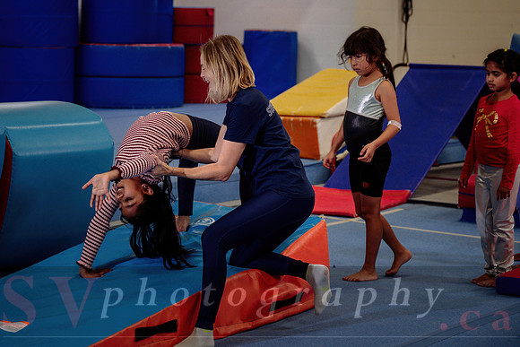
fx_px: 1354
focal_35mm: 94
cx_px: 151
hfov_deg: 21.6
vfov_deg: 14.6
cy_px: 101
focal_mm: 66
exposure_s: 1/320
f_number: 3.5
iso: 800
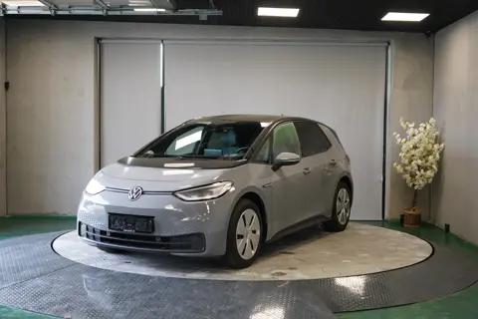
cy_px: 160
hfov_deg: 41.1
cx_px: 239
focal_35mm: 48
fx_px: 637
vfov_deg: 28.1
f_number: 4.5
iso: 1600
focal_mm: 48
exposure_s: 1/160
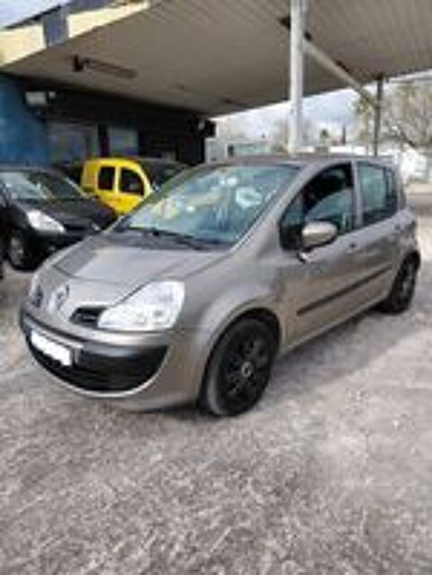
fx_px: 416
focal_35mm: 25
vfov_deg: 69.4
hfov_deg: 54.9
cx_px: 216
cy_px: 288
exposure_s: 1/1571
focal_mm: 4.69
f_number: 1.8
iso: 50
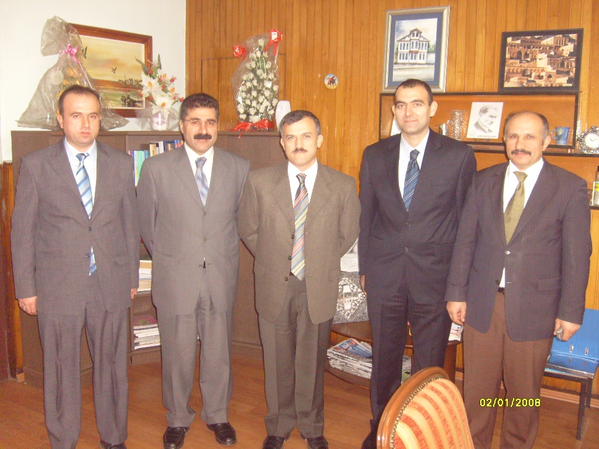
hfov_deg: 52.6
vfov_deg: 40.7
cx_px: 300
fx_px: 606
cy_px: 224
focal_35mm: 35
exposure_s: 1/45
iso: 400
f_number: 2.8
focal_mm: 5.8
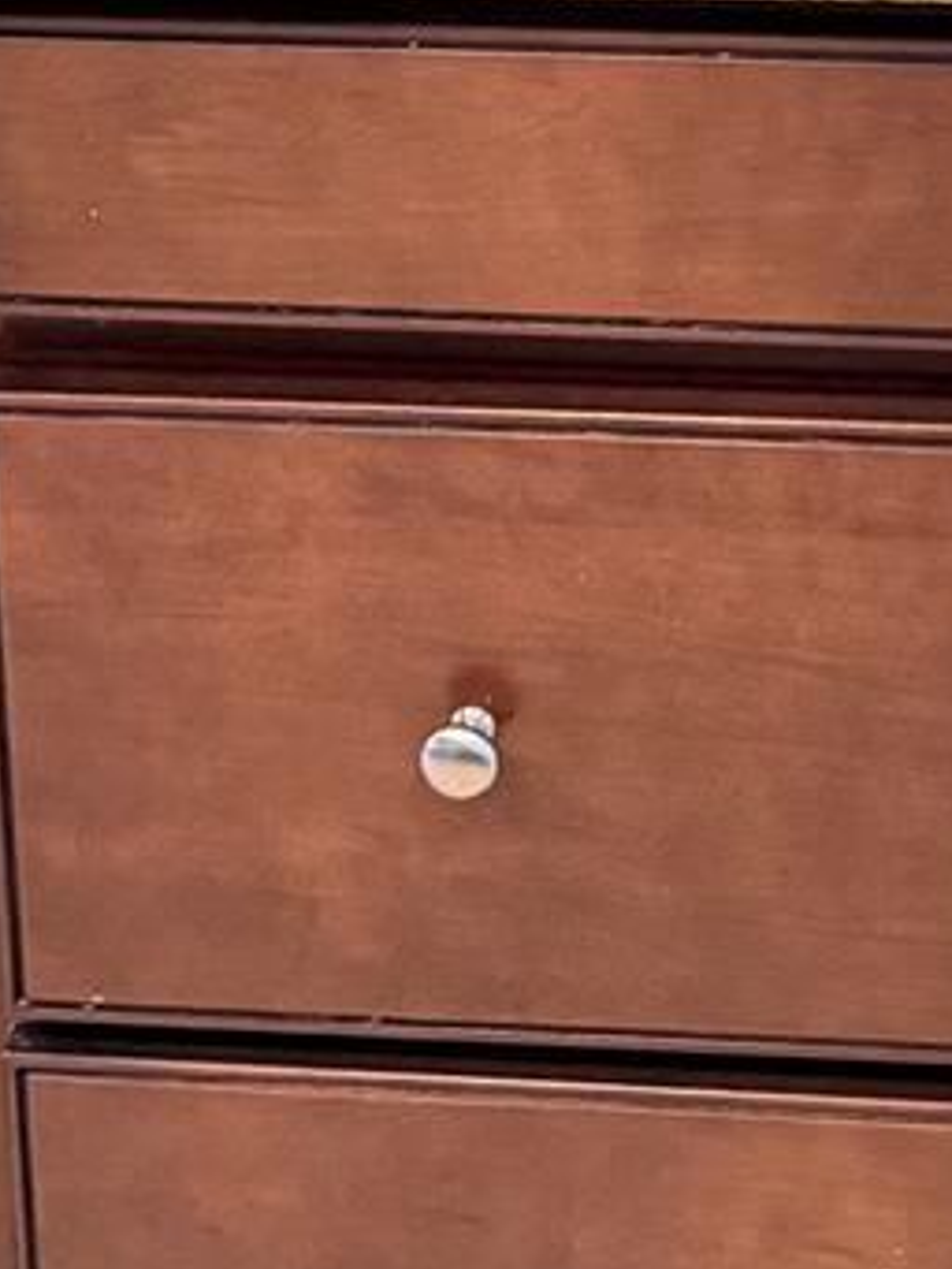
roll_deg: +1.2
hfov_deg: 13.2
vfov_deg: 14.4
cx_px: 1235
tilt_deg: -8.3
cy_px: -1436
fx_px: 3958
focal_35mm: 108
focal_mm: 6.76
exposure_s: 1/60
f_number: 1.78
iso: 400
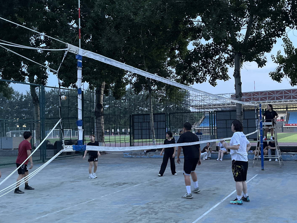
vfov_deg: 38.6
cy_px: 122
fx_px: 317
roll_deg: +1.3
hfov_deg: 49.7
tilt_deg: +2.2
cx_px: 183
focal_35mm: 37
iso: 500
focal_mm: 5.1
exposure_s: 1/43
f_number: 1.6
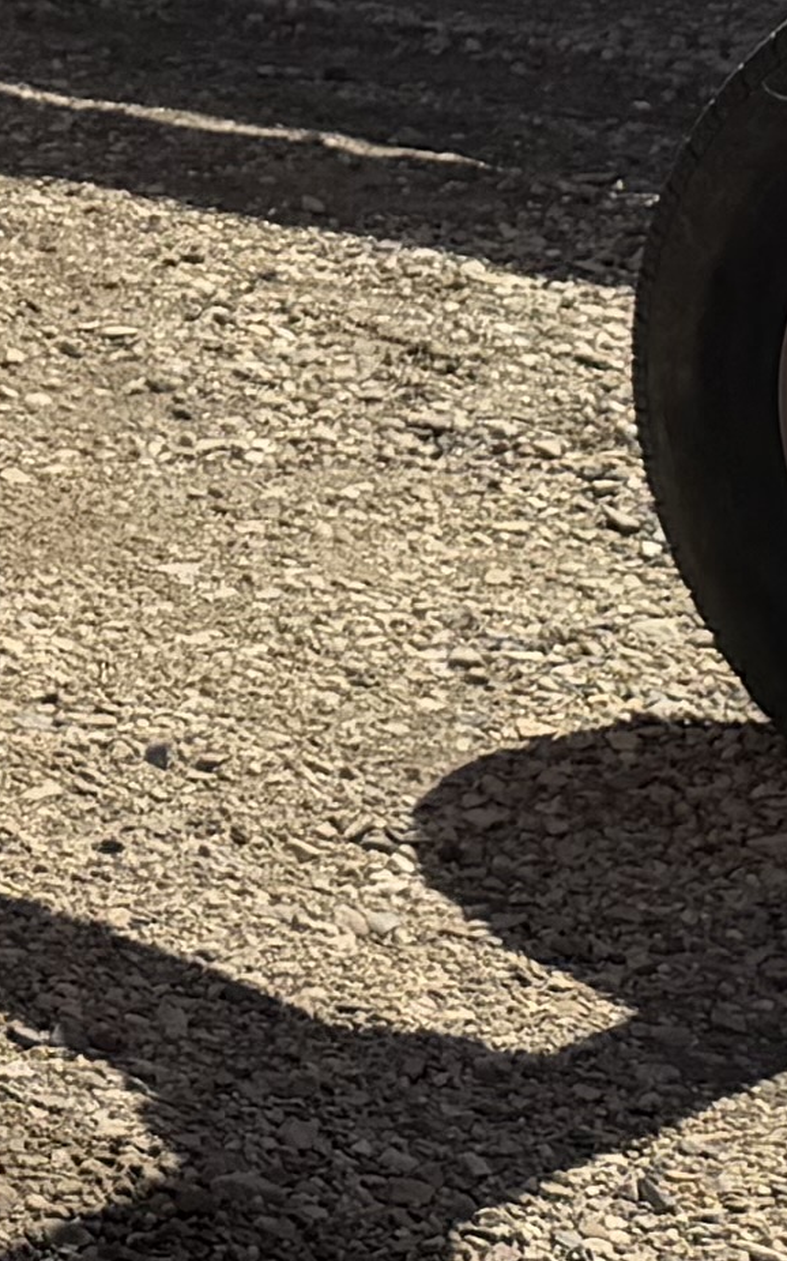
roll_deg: +2.0
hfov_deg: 7.4
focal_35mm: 157
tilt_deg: -10.1
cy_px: -267
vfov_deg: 13.0
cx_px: -1507
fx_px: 5393
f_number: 1.78
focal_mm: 6.76
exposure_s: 1/5714
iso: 80
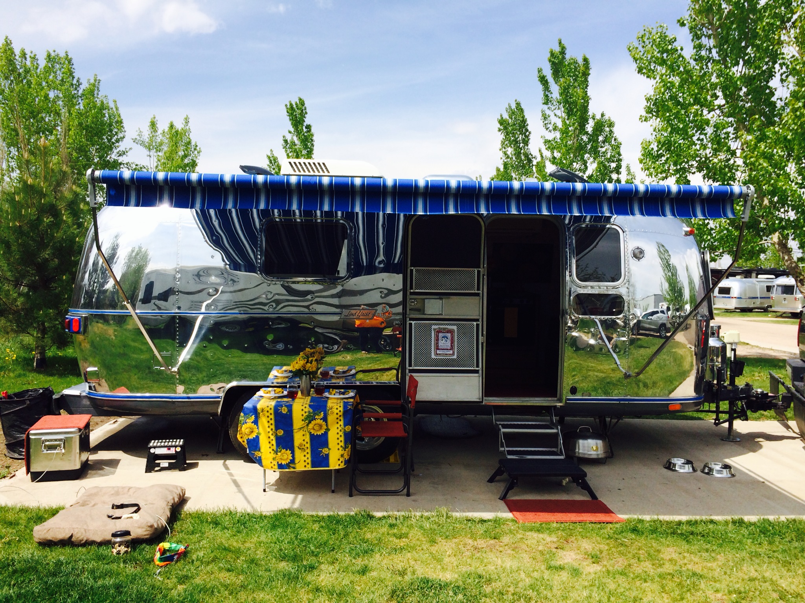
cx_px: 402
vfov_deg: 46.8
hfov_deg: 60.0
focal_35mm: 30
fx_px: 698
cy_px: 302
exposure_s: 1/2415
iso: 40
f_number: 2.2
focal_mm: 4.12
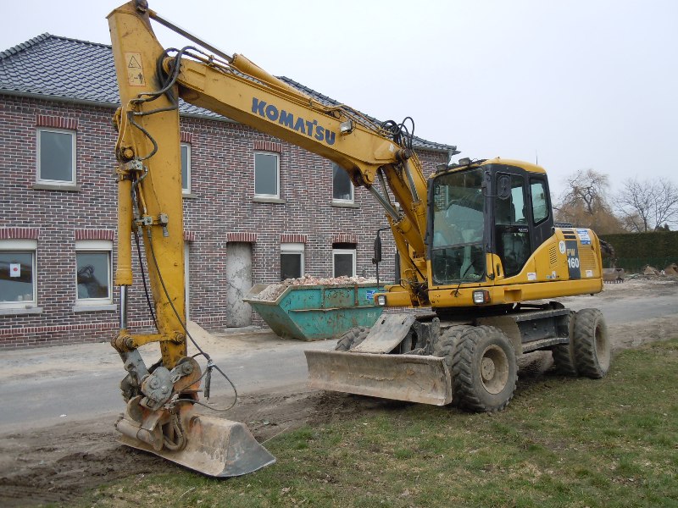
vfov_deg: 46.8
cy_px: 254
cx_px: 339
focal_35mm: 30
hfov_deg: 60.0
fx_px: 588
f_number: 3.5
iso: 100
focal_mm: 5.4
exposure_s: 1/320
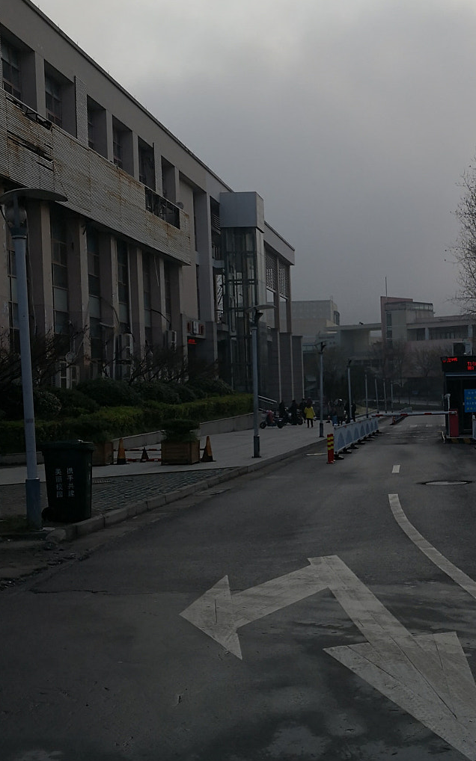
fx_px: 934
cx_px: 410
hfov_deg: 27.7
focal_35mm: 45
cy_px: 382
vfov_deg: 44.4
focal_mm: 3.95
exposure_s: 1/2882
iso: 50
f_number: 1.6
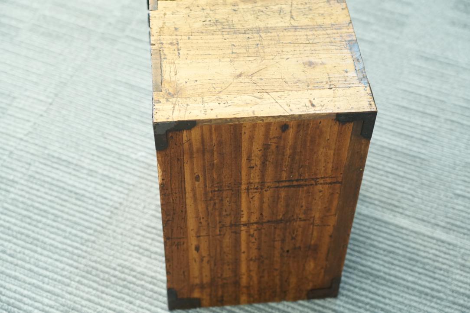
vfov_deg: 22.3
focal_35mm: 61
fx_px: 796
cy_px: 156
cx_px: 235
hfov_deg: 32.9
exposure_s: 1/80
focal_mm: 61
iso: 2500
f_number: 4
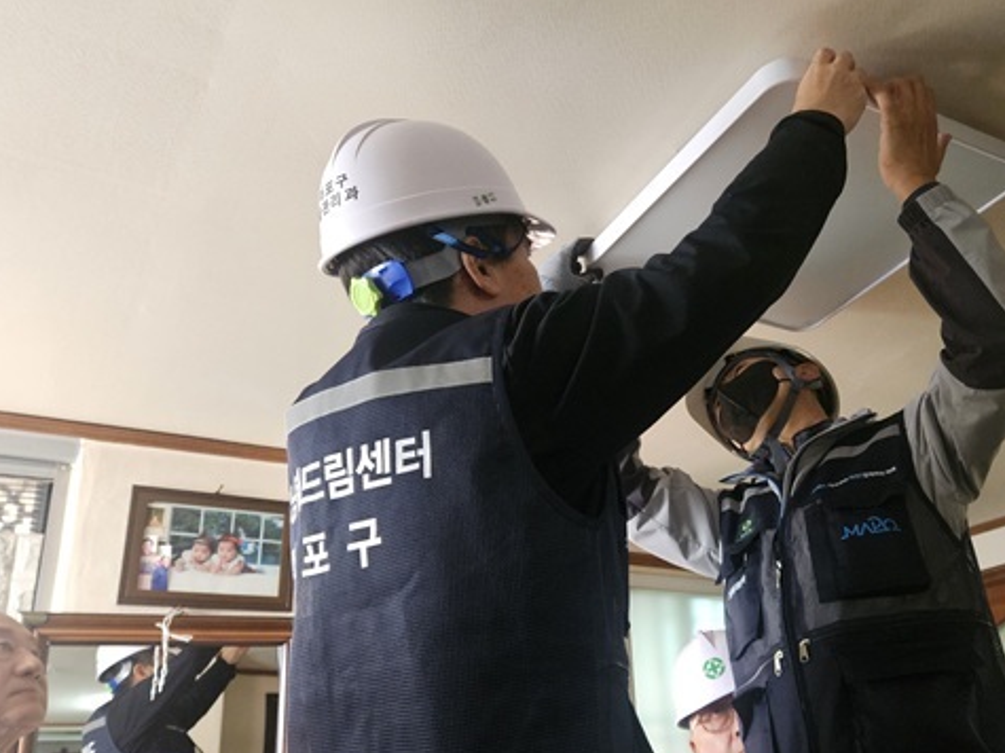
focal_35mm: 31
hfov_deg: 57.6
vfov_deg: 45.0
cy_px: 472
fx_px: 900
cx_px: 633
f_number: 1.8
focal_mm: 5.4
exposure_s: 1/120
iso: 800
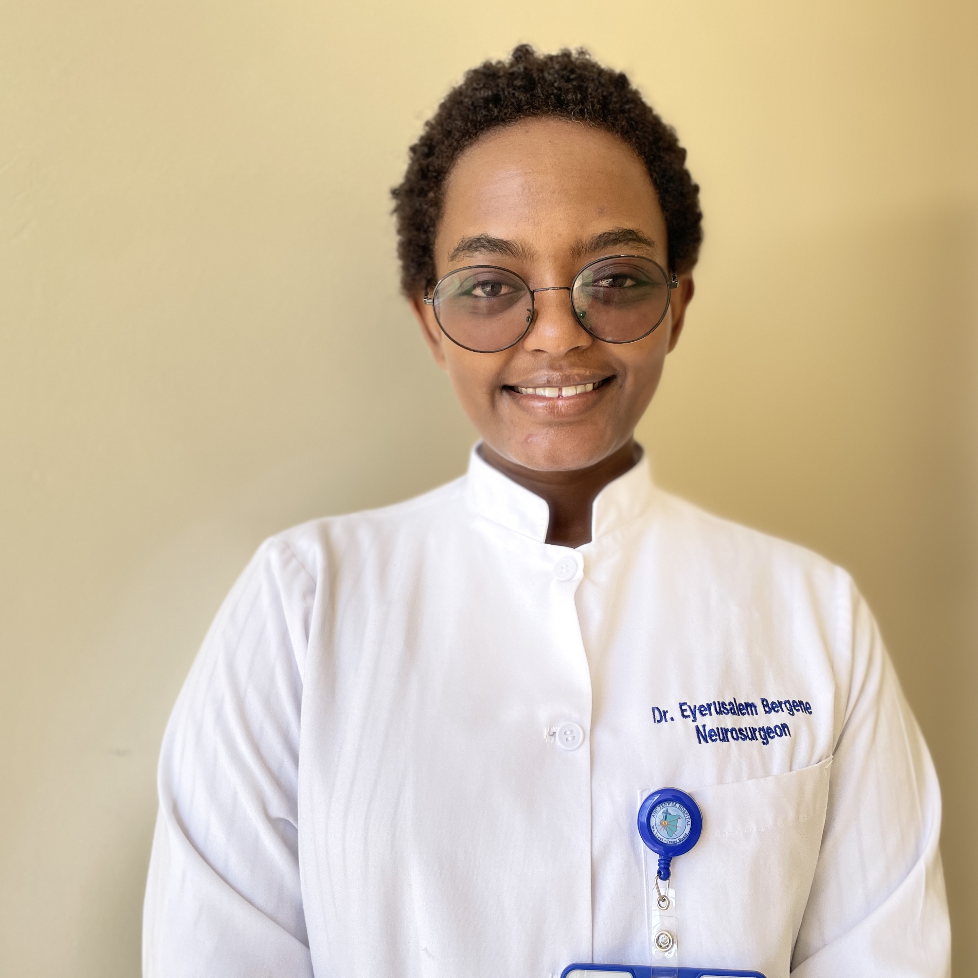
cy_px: 487
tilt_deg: +2.8
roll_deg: -0.8
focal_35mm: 31
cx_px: 584
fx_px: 991
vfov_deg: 52.5
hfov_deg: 52.2
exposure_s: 1/467
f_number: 1.6
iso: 50
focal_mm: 4.2
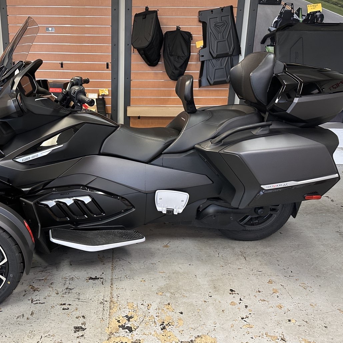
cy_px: 172
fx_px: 370
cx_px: 117
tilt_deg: -17.9
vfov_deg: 49.7
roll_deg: -0.8
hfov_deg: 49.0
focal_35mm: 33
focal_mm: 6.86
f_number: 1.78
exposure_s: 1/60
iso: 320
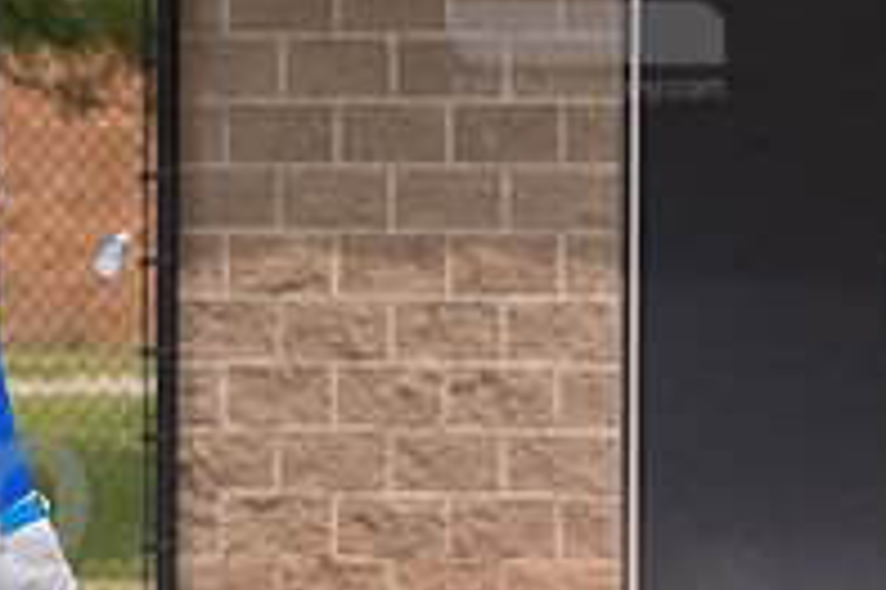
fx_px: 21713
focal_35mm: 883
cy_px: 563
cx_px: -49
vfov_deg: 1.6
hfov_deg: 2.3
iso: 320
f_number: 5.6
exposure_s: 1/1600
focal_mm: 200
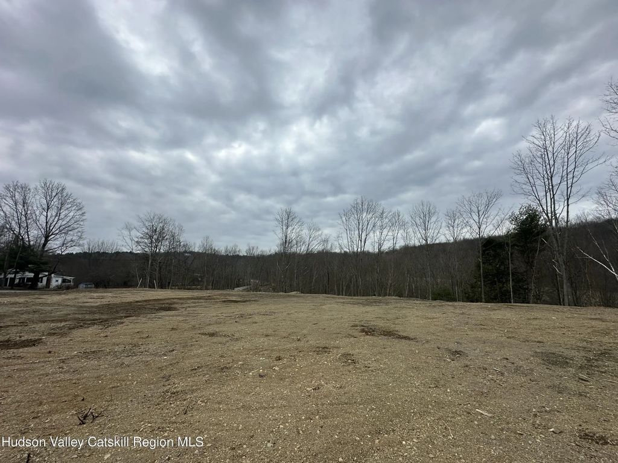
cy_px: 232
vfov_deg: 85.7
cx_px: 309
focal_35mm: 14
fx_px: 250
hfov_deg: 102.1
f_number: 2.2
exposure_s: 1/2451
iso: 50
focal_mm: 2.22
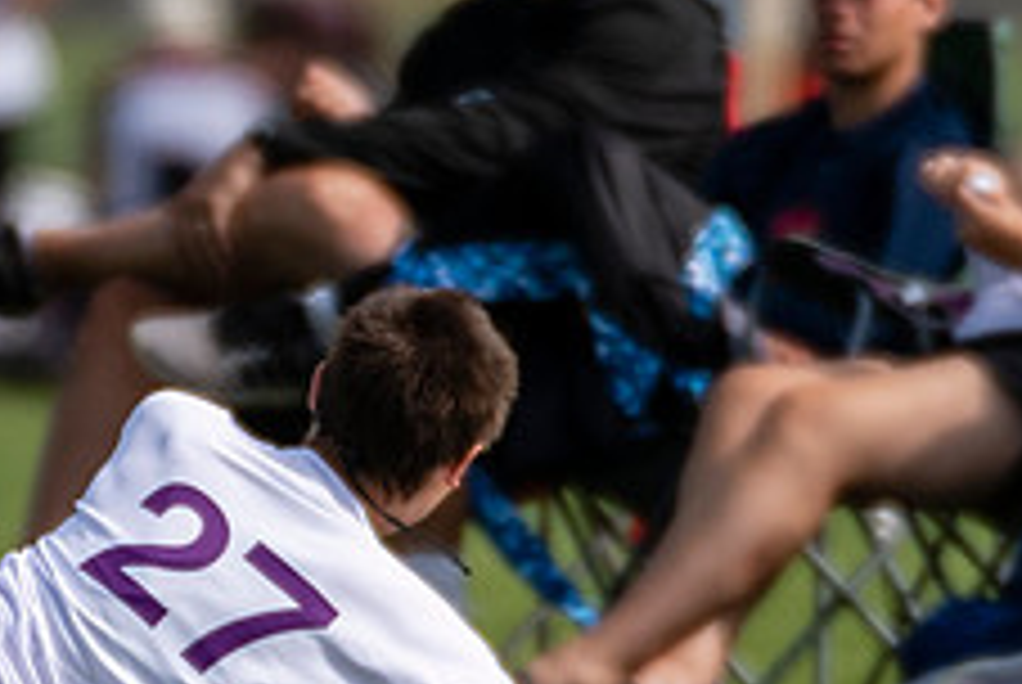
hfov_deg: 0.8
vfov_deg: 0.5
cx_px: 148
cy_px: 564
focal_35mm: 2604
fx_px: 74019
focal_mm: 400
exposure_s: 1/1250
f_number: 4
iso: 100
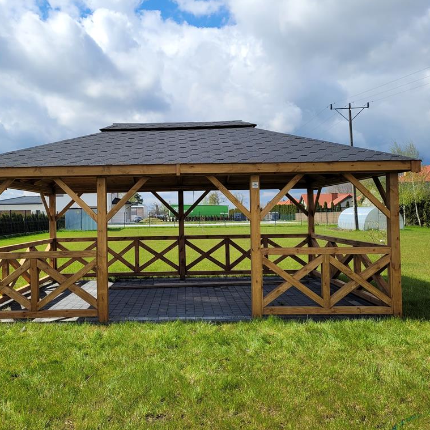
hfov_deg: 52.3
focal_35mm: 31
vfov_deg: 52.5
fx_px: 436
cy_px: 215
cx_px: 184
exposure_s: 1/2685
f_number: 1.8
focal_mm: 5.4
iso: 40
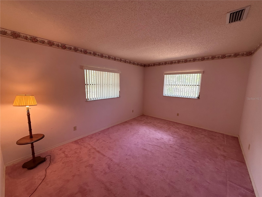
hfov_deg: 102.1
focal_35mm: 14
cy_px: 98
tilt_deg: -9.1
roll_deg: -0.4
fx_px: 106
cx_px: 131
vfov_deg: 85.7
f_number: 2.2
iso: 400
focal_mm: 2.22
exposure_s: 1/120
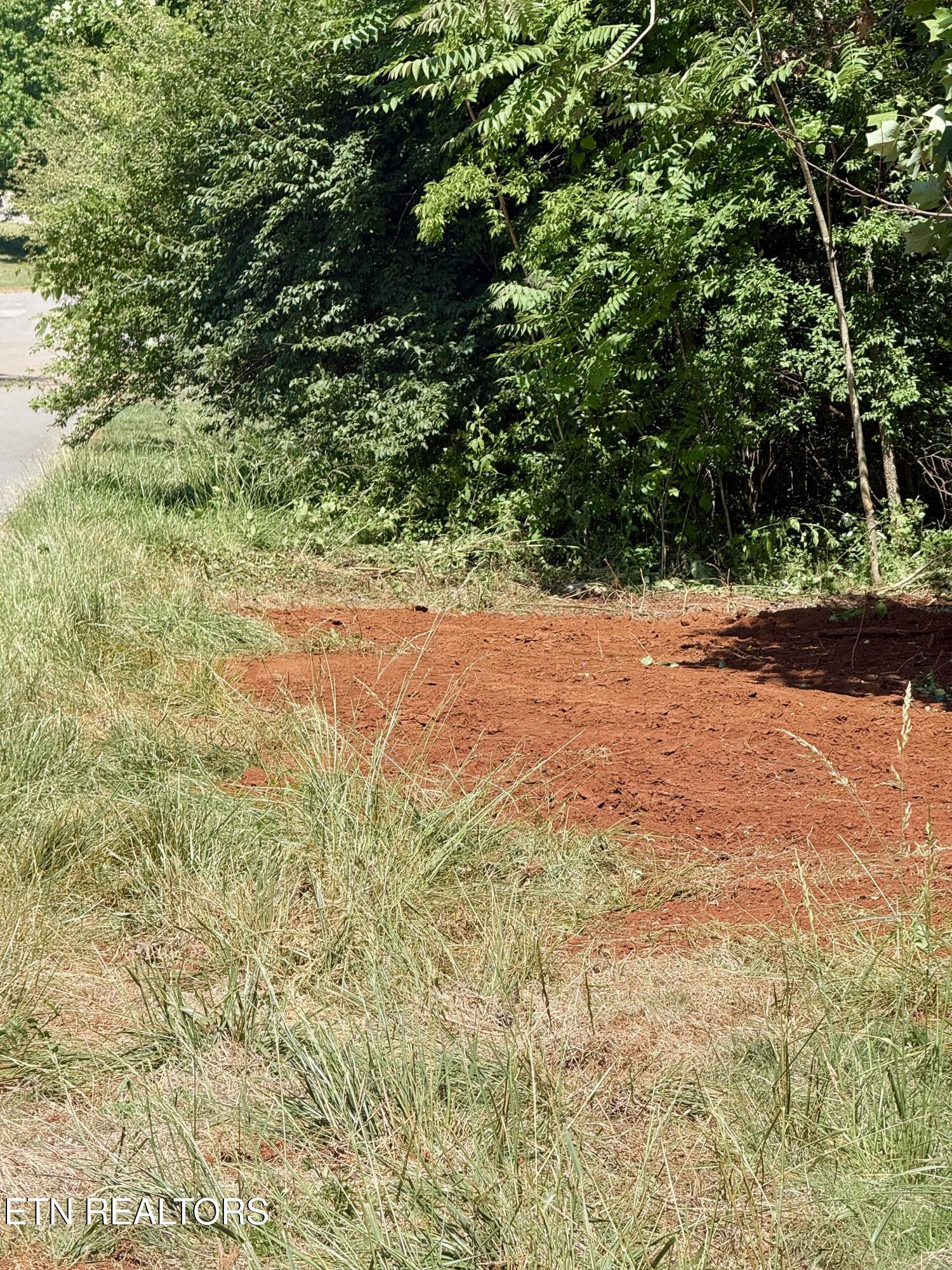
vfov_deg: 16.4
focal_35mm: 120
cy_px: 635
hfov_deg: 12.3
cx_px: 476
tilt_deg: -2.8
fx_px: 4400
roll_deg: +2.9
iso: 64
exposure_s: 1/736
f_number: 2.8
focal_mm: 15.66
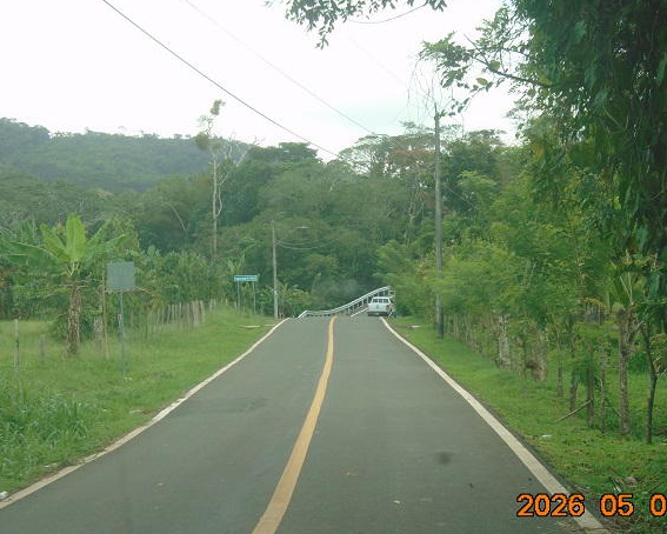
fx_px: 1501
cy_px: 281
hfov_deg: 25.1
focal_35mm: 76
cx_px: 346
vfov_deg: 20.2
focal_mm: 12
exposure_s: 1/125
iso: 100
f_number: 5.5
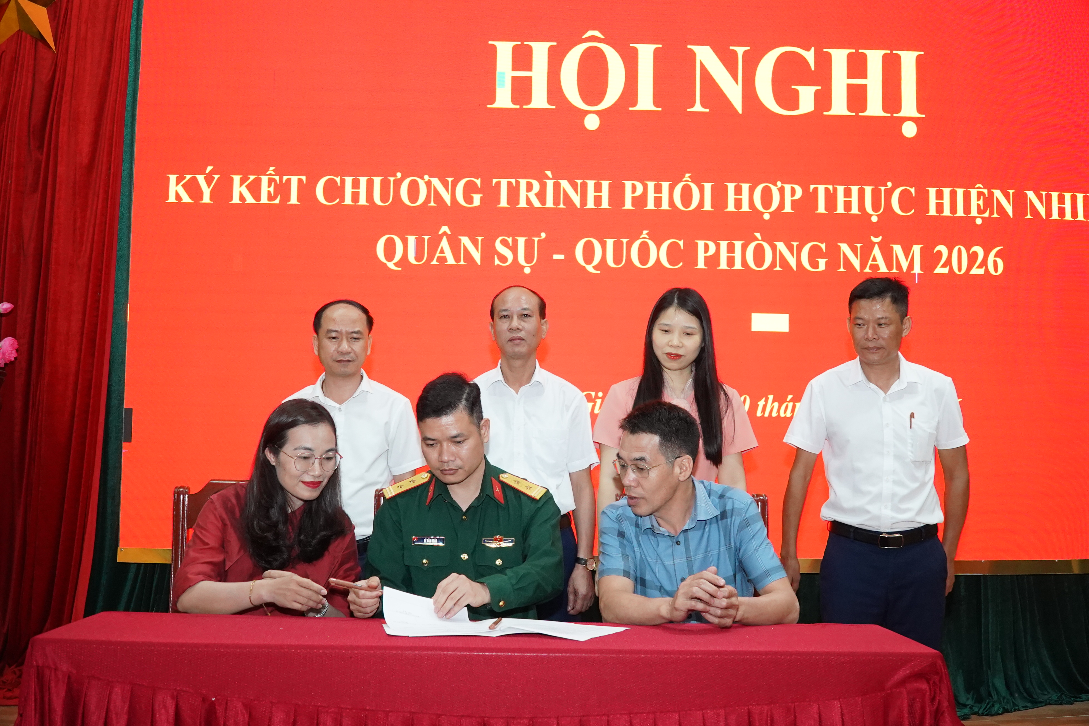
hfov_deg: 48.5
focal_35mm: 40
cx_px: 544
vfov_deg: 33.4
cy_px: 363
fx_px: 1210
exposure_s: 1/80
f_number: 6.3
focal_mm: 27
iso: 3200
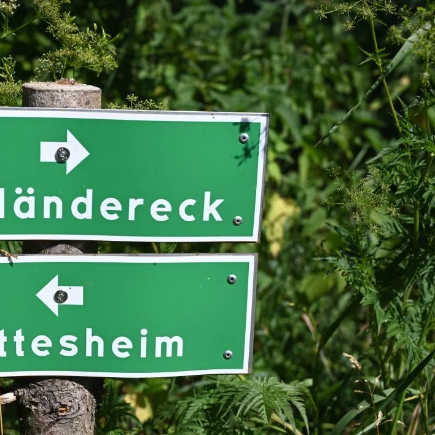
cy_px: 220
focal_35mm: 57
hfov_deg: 29.7
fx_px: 810
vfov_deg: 30.0
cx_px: 125
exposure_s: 1/400
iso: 100
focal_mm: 44
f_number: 8
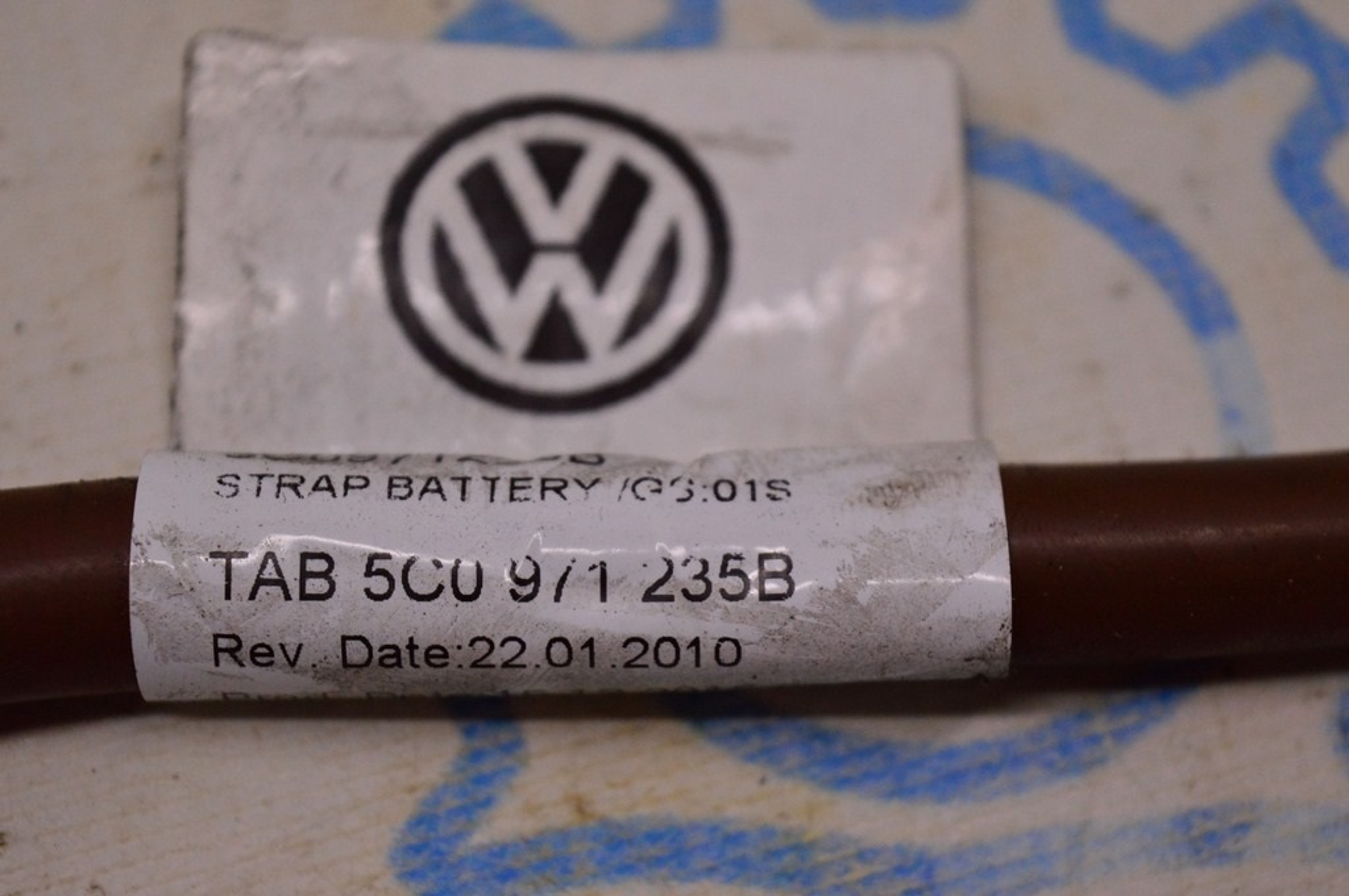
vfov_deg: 16.5
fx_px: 3089
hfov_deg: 24.6
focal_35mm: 82
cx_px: 674
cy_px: 448
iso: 1600
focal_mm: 55
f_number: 5.6
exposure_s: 1/400
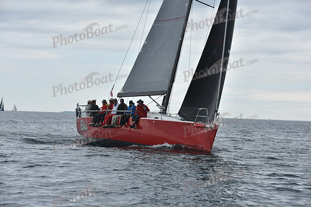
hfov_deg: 16.8
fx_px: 1054
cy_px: 104
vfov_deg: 11.2
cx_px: 156
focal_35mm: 122
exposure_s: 1/800
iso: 250
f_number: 8
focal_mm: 122
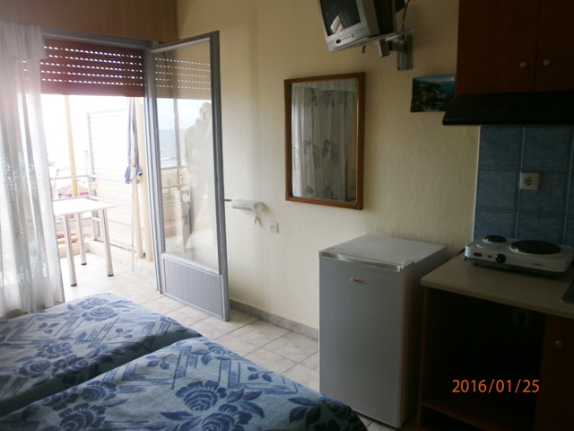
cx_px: 287
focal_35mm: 27
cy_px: 216
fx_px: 448
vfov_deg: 51.4
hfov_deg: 65.3
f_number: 2.9
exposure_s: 1/80
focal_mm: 4.8
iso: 100
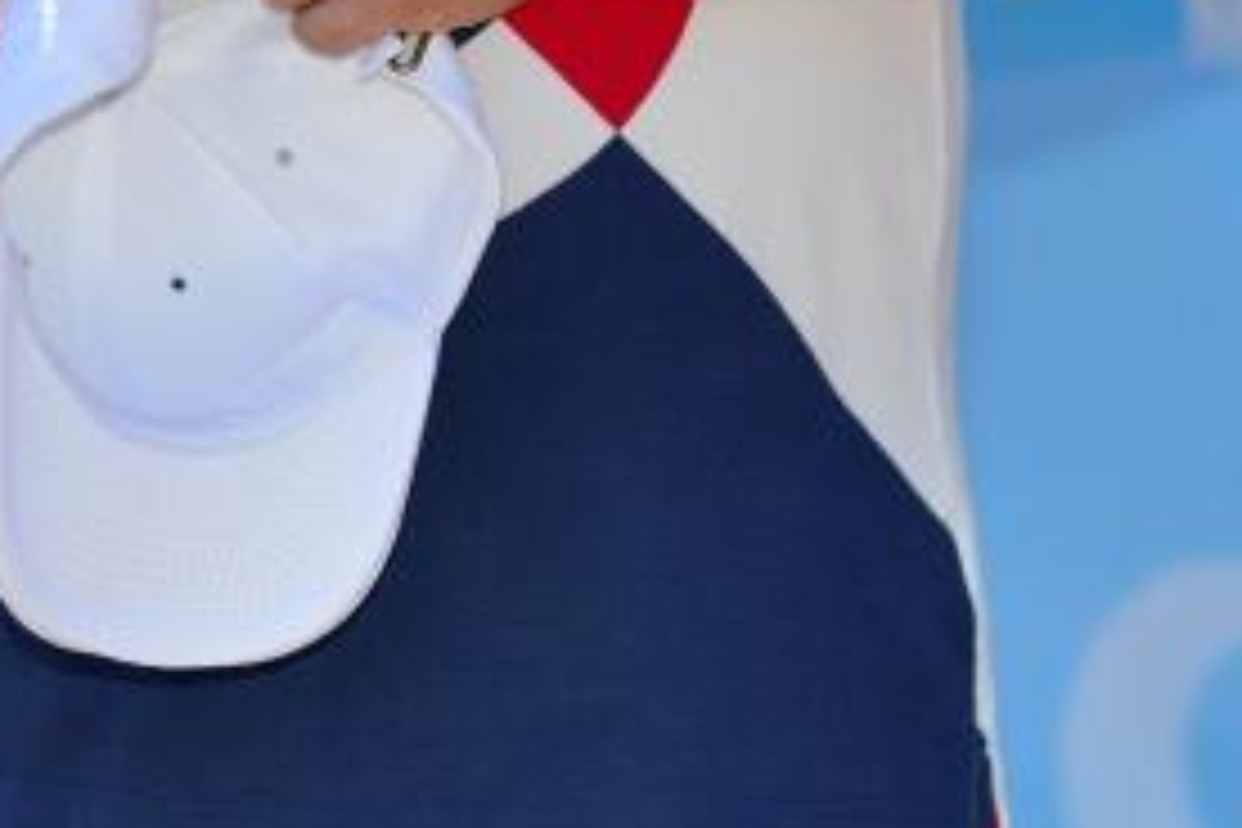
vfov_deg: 4.3
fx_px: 10867
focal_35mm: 315
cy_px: -542
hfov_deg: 6.5
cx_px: 22
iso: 200
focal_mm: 85
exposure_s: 1/3200
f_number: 2.5
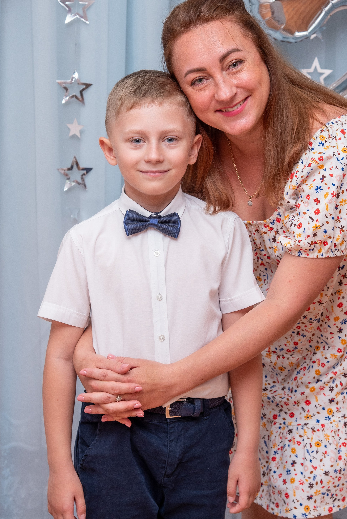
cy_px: 221
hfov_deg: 14.7
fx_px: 1343
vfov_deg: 21.9
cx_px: 175
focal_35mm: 93
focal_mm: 66
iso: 640
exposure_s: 1/160
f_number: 7.1
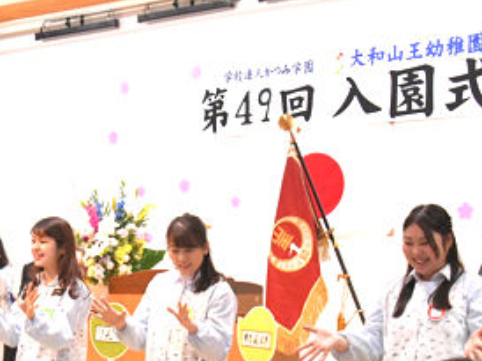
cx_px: 121
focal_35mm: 98
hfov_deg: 19.9
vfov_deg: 14.9
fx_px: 1364
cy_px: 301
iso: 8000
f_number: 7.1
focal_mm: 31
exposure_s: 1/320
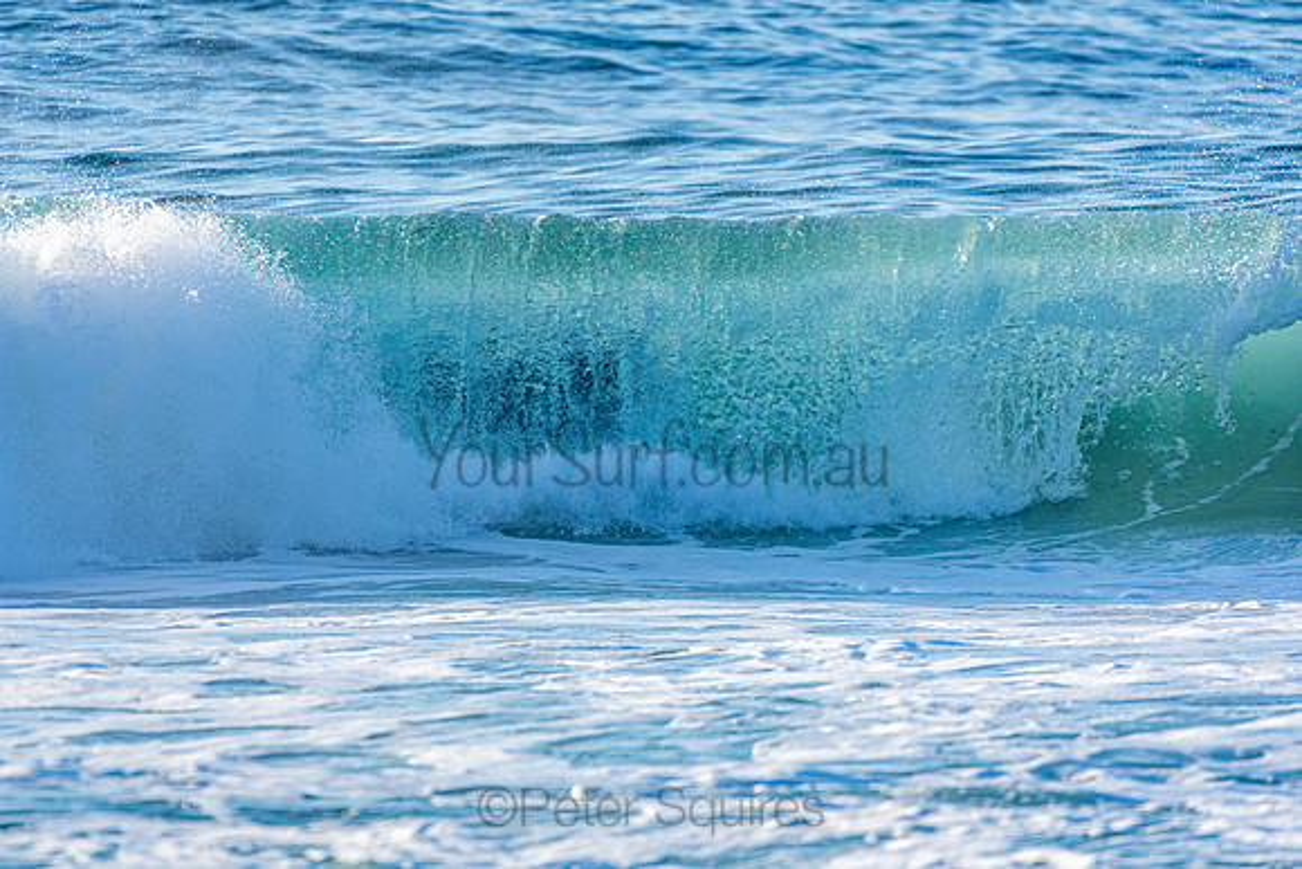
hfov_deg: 2.7
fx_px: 27130
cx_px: 651
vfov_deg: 1.8
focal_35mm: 750
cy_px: 434
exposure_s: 1/1250
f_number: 5.6
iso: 250
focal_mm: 500
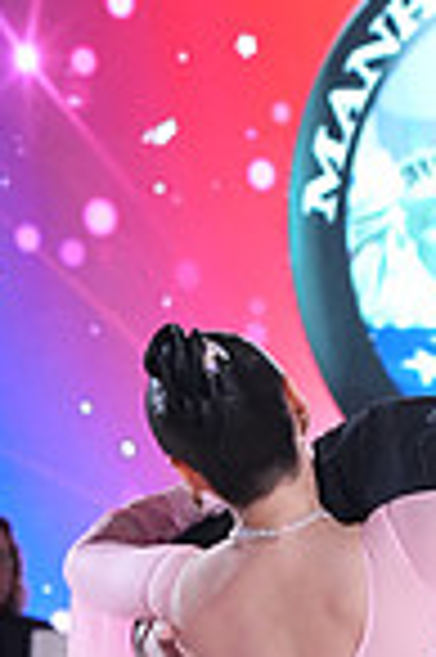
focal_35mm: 418
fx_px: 7611
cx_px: 497
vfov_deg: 4.9
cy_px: 819
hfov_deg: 3.3
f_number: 4.5
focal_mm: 105
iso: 4000
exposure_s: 1/250
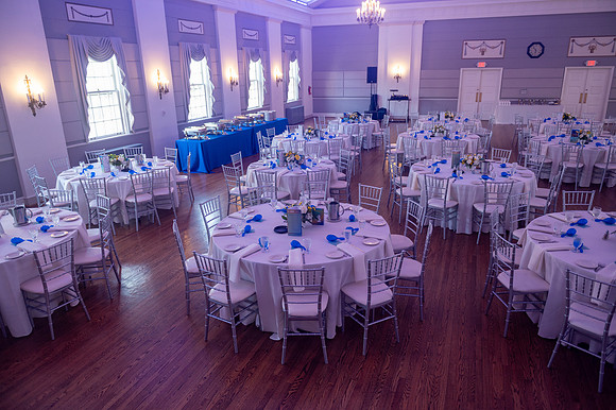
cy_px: 205
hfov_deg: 73.8
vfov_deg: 53.1
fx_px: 410
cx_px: 308
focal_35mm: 24
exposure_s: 1/125
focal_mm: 24
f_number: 3.2
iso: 1000
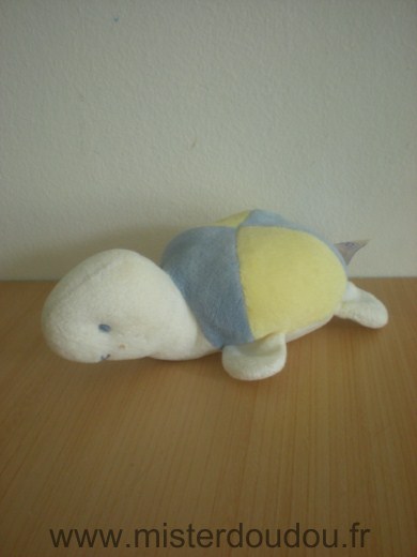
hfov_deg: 37.7
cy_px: 278
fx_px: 610
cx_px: 208
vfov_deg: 49.0
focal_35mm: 38
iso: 200
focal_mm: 6.3
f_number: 3.1
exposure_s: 1/22.5
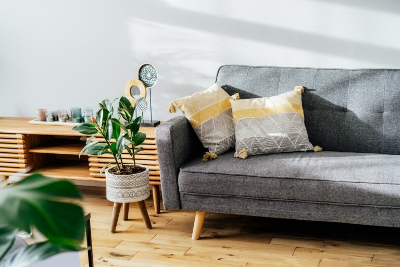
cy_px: 134
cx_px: 200
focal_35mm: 55
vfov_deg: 24.6
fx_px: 611
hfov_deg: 36.2
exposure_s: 1/160
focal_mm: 55
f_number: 3.5
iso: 500
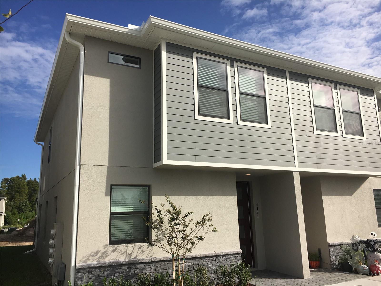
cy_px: 143
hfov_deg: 61.7
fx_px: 319
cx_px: 190
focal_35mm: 29
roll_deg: +0.9
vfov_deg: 48.2
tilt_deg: +11.6
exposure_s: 1/2198
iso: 25
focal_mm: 4.15
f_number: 2.2
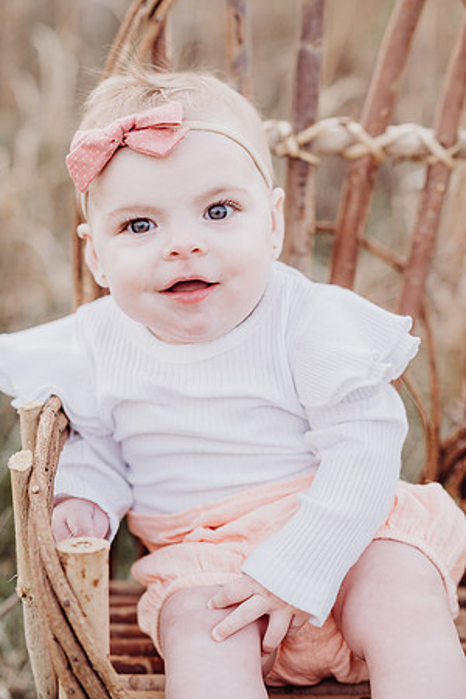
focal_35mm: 85
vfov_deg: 23.9
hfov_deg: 16.1
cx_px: 233
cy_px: 350
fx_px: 1650
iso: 320
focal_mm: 85
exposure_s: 1/320
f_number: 2.5
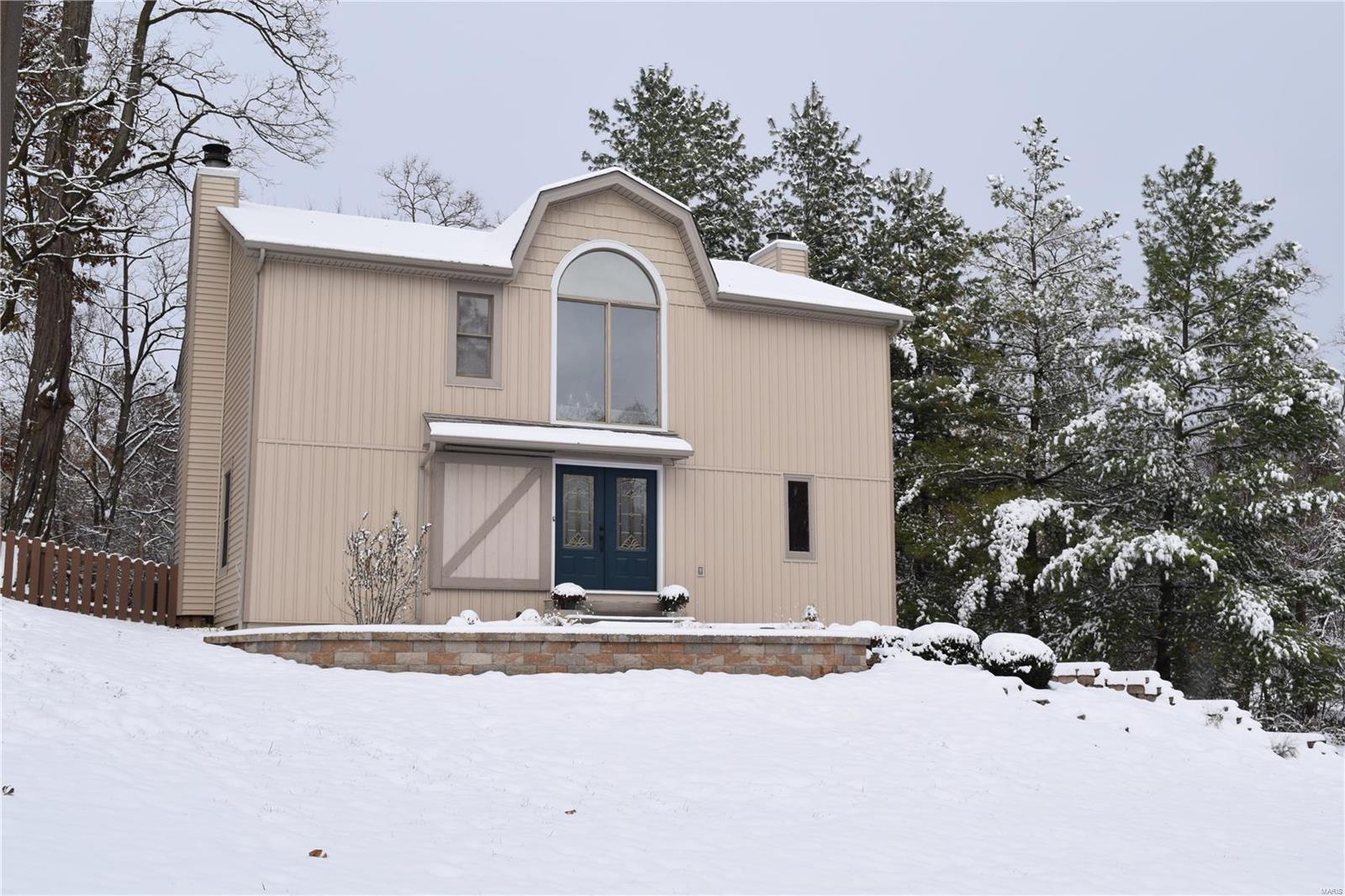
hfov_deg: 49.6
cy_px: 448
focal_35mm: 39
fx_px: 1457
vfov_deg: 34.2
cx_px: 672
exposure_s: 1/400
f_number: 10
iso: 200
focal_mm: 26
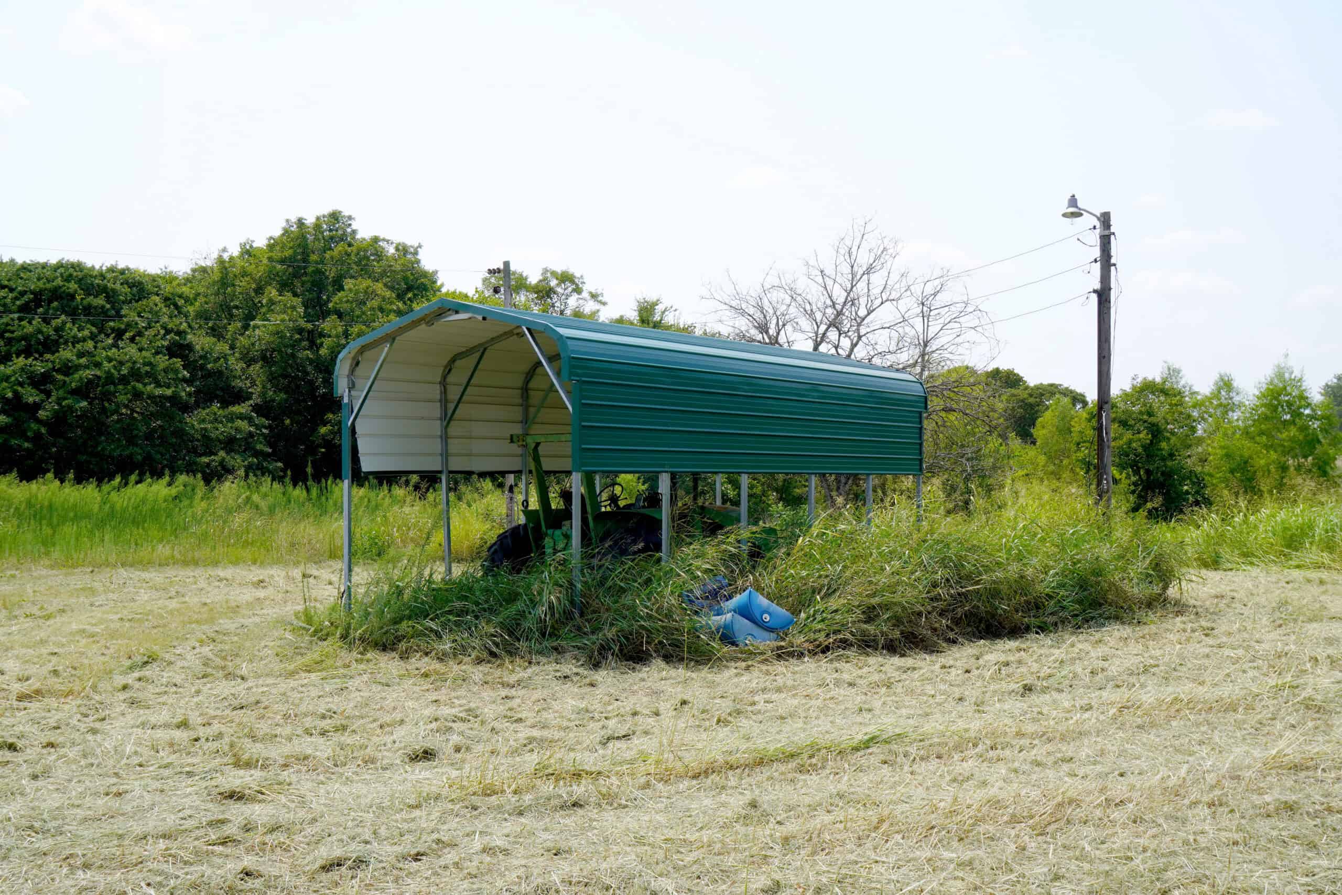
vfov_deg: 38.4
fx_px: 1286
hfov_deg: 55.1
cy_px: 448
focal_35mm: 34
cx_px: 671
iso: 100
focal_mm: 23
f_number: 10
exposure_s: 1/160
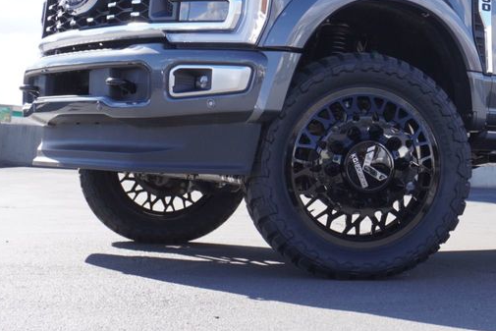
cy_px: 0
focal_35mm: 70
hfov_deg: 27.7
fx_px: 965
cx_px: 450
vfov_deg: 18.9
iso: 100
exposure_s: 1/125
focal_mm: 23
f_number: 6.3
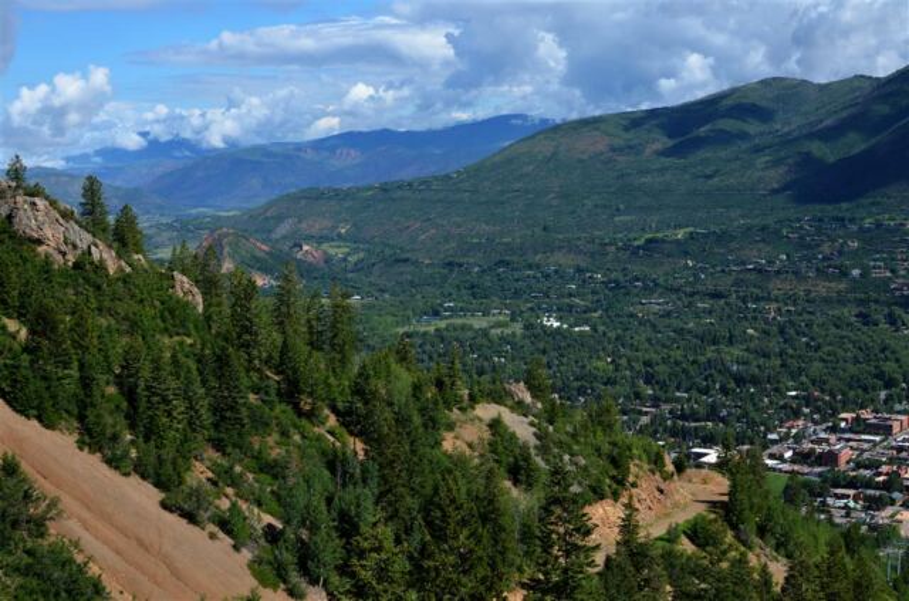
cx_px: 454
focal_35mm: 52
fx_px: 1322
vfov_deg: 25.6
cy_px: 300
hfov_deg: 37.9
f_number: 8
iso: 100
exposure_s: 1/250
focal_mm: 35
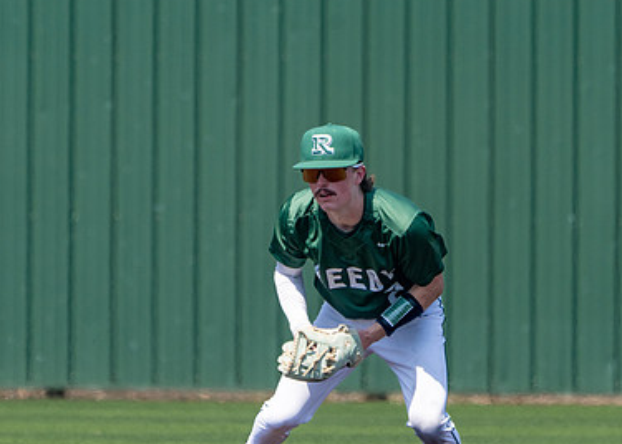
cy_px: 317
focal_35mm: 868
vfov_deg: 1.7
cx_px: 322
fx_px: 15336
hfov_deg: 2.3
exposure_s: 1/2000
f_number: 8
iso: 640
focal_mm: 412
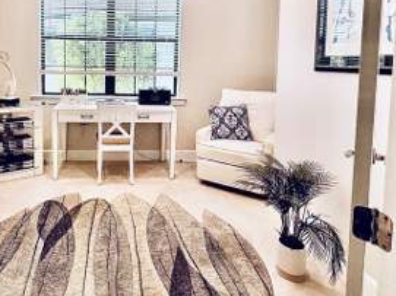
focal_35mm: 23
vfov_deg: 56.4
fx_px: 263
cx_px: 129
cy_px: 79
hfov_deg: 71.5
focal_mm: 1.57
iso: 64
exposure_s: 1/120
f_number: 1.8
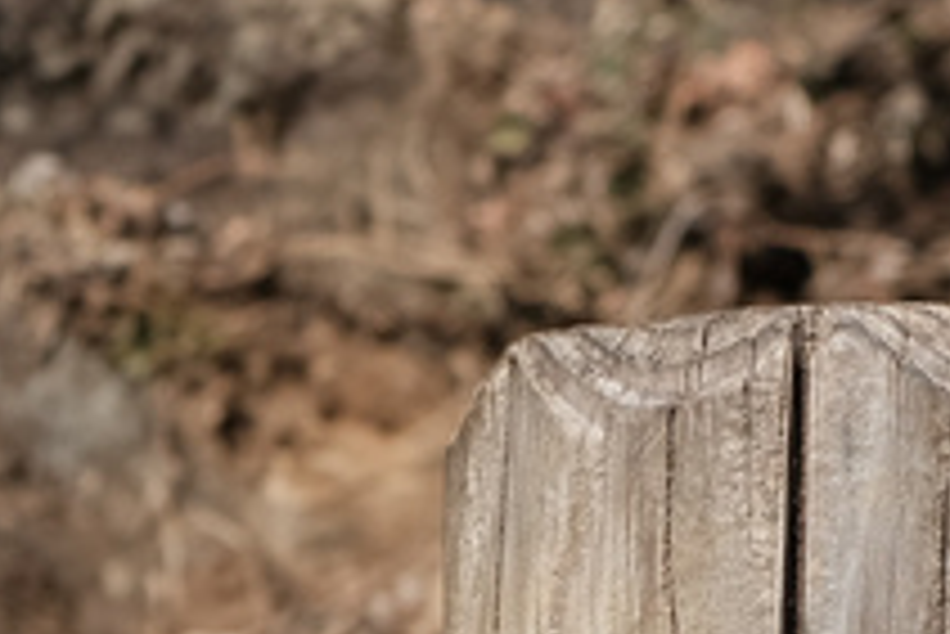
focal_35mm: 166
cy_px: 1261
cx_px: -329
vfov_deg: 7.9
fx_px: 4383
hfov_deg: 12.0
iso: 200
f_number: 3.6
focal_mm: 23
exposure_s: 1/1900
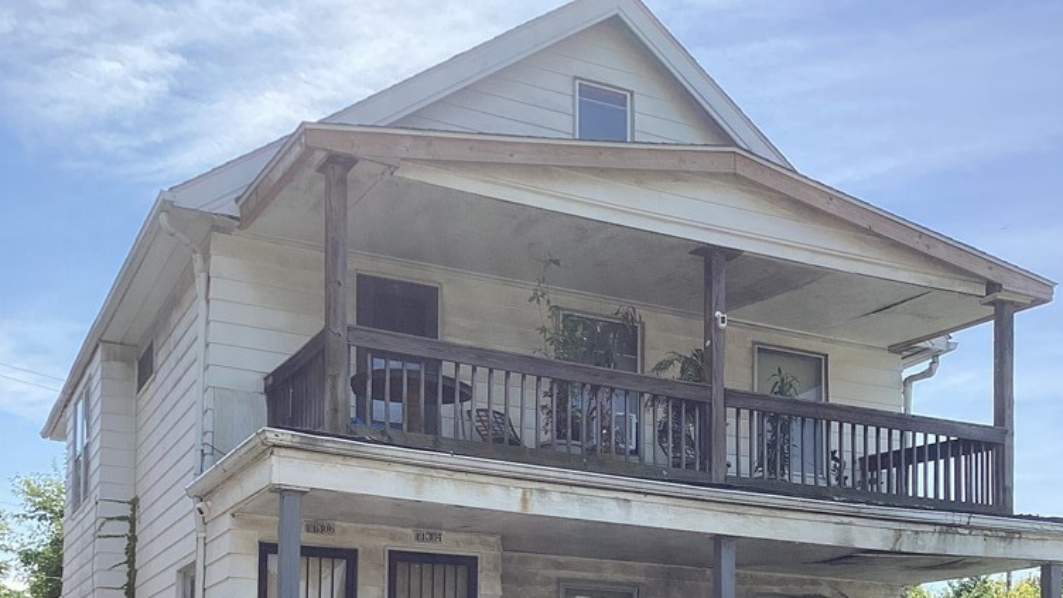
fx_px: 1297
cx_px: 541
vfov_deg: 24.4
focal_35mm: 46
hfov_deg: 44.6
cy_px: 640
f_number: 2.4
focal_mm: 3.3
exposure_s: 1/959
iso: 25
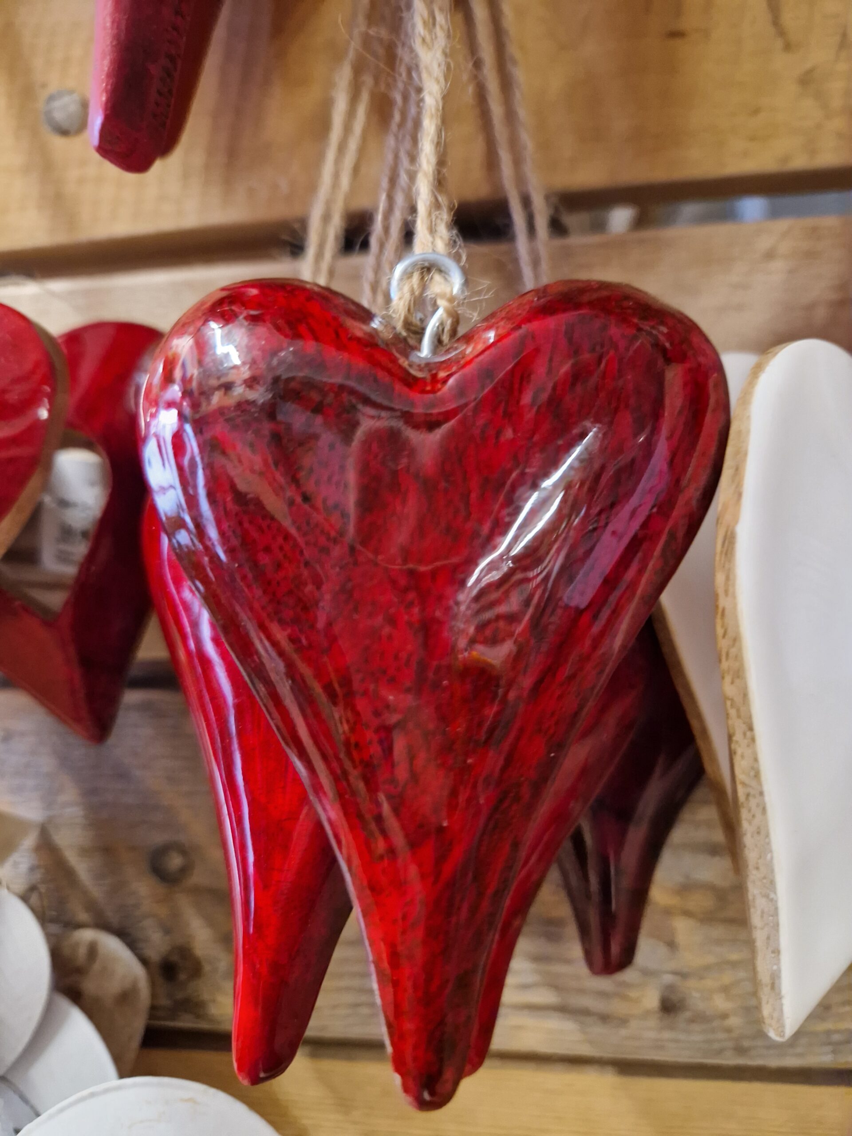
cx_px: 426
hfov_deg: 58.9
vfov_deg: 73.9
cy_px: 568
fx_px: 755
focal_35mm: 23
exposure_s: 1/50
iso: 500
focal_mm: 5.4
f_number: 1.8
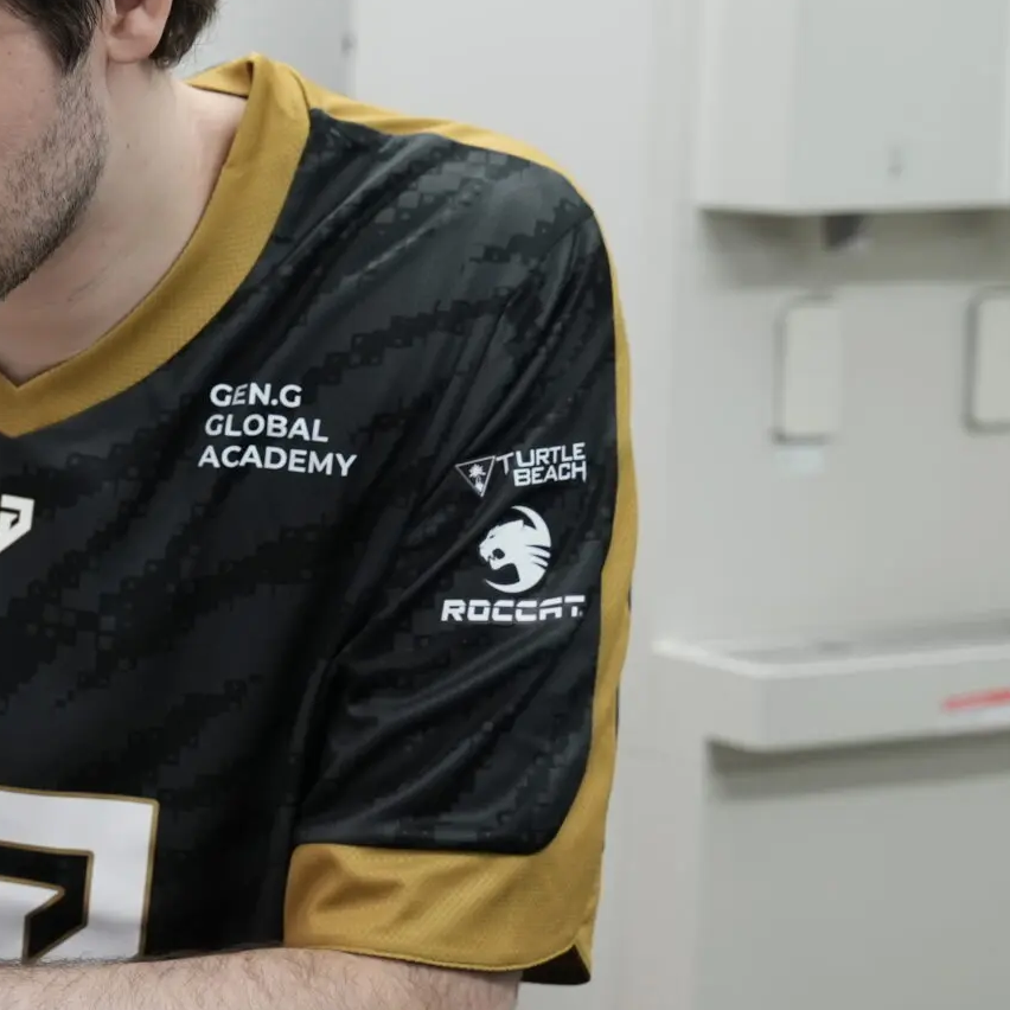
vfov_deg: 12.2
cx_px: -254
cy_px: 470
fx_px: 4720
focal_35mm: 143
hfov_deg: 11.9
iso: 800
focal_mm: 56
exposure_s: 1/125
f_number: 3.5
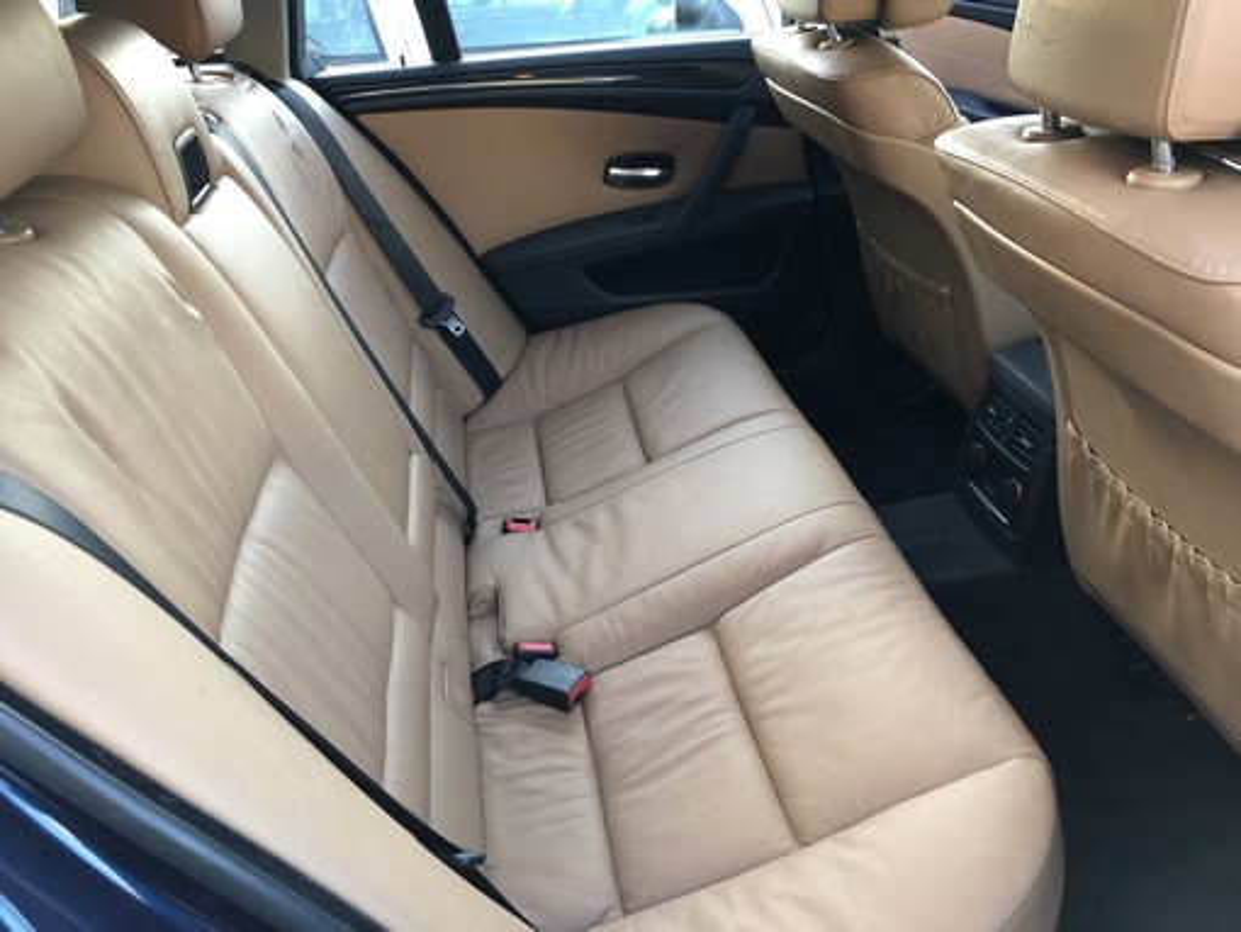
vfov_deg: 49.8
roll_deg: +5.5
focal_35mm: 28
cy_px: 466
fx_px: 1004
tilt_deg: -28.6
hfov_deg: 63.4
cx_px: 620
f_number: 1.8
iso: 40
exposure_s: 1/20
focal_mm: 4
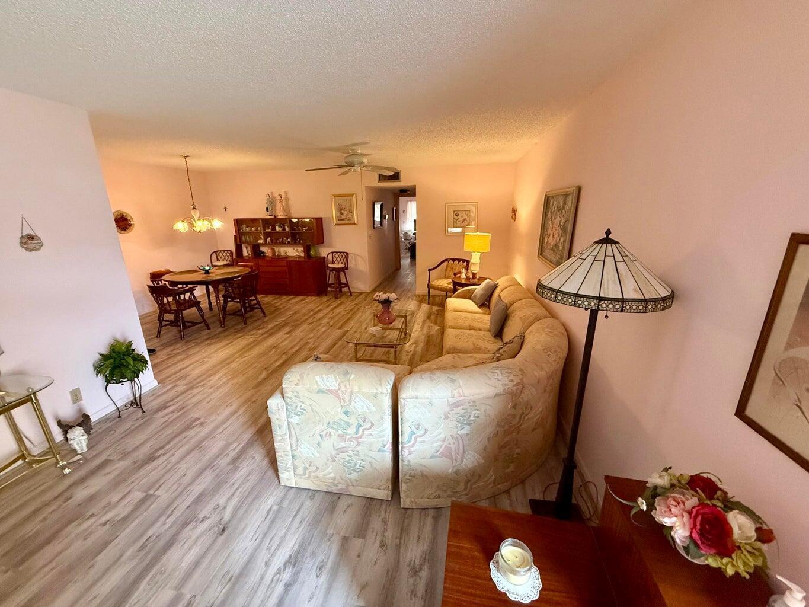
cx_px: 404
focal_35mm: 14
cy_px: 304
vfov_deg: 85.7
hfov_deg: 102.1
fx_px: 327
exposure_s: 1/60
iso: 500
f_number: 2.2
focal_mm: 2.22
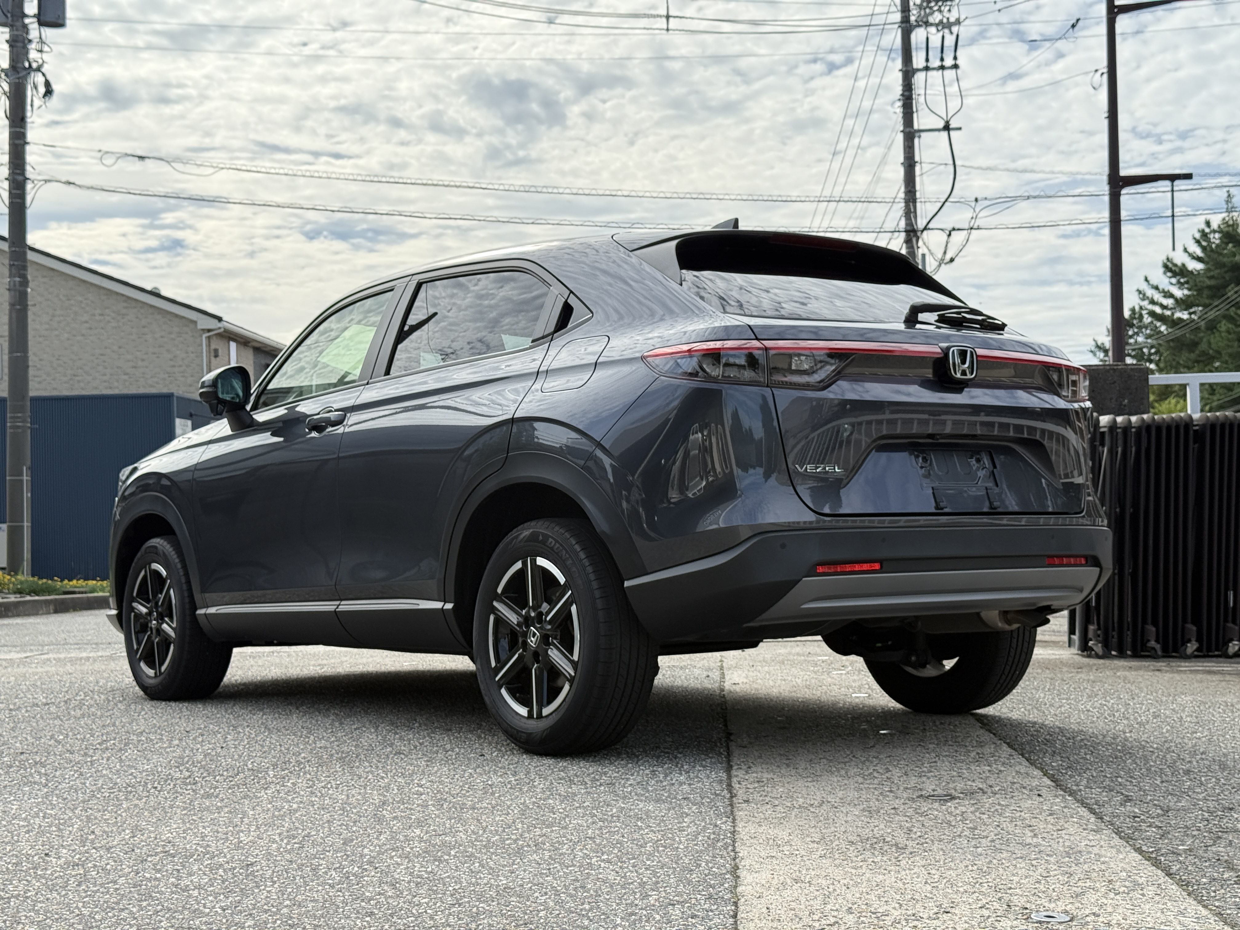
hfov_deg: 39.7
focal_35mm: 48
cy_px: 465
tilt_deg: +2.1
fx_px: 1719
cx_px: 620
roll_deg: +1.5
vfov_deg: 30.3
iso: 100
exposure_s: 1/2976
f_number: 1.78
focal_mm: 6.76
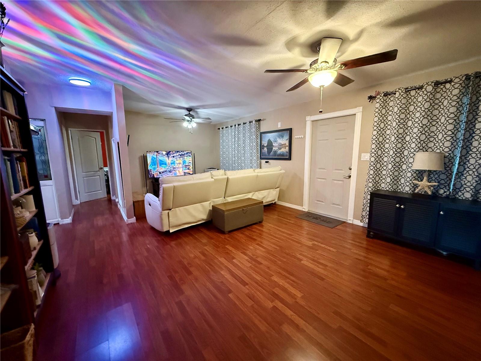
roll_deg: +0.4
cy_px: 180
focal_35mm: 14
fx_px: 195
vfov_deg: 85.7
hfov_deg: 102.1
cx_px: 240
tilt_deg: -8.4
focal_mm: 2.22
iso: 1000
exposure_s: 1/40
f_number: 2.2
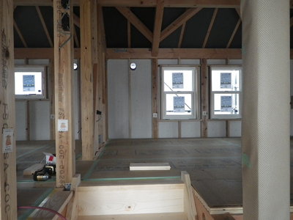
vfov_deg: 49.7
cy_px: 110
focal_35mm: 28
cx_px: 146
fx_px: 237
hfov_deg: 63.4
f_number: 3.5
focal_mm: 5
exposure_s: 1/50
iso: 400
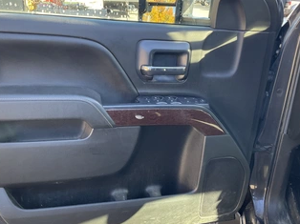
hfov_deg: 50.1
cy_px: 118
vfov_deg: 38.6
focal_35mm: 37
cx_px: 139
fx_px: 320
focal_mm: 3
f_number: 1.8
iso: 64
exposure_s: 1/122
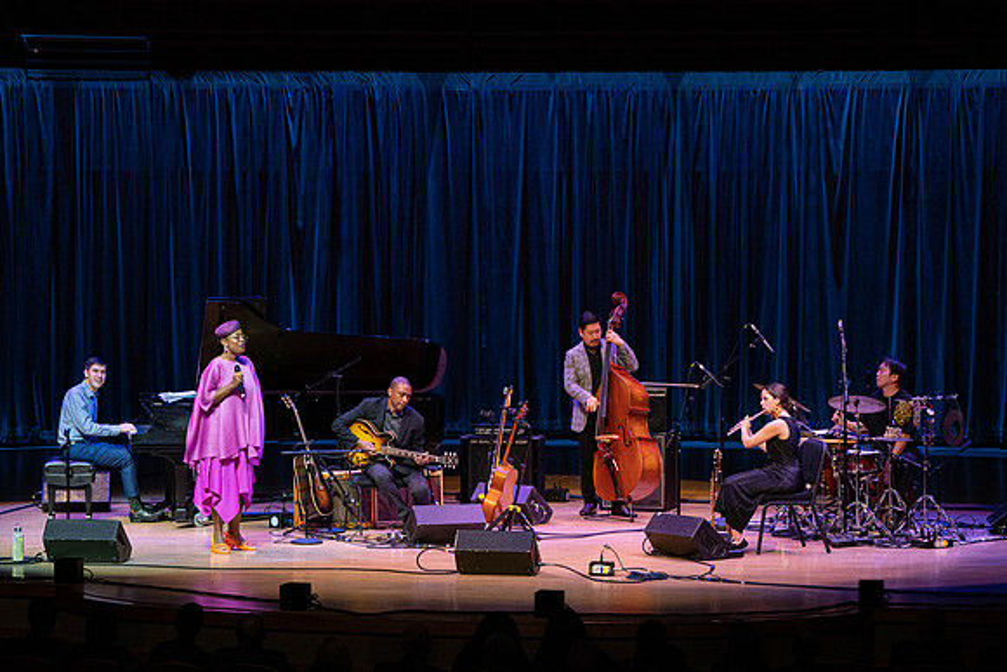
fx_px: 3827
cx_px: 446
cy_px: 380
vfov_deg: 10.0
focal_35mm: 137
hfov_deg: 15.0
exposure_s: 1/250
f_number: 8
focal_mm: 121
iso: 4000
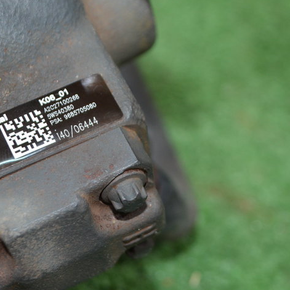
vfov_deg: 20.9
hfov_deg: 20.9
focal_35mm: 83
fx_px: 787
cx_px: 162
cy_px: 153
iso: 800
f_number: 4.5
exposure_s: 1/60
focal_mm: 30
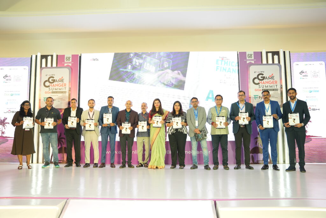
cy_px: 109
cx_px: 163
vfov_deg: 47.3
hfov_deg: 66.6
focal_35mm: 27
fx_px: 248
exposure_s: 1/200
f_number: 3.5
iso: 1000
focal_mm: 27.4
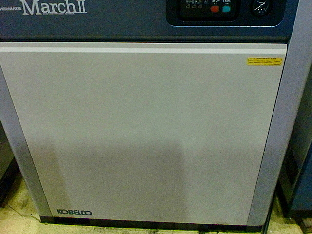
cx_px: 156
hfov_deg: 52.6
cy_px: 117
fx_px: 315
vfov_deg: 40.7
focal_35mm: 35
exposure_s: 1/60
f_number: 3.1
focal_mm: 6.3
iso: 800
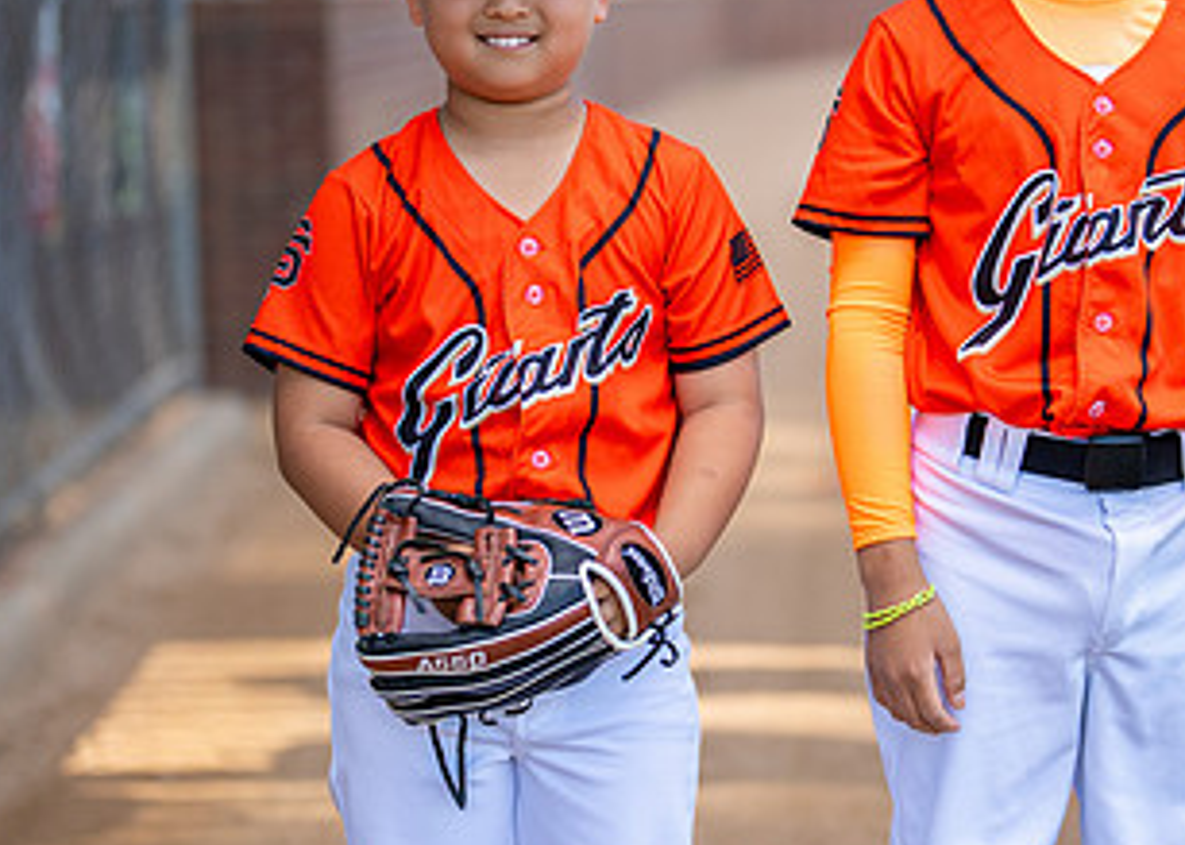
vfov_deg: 13.5
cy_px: 344
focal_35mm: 106
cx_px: 757
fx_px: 3566
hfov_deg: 18.8
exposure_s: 1/2000
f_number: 1.2
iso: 125
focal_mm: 50
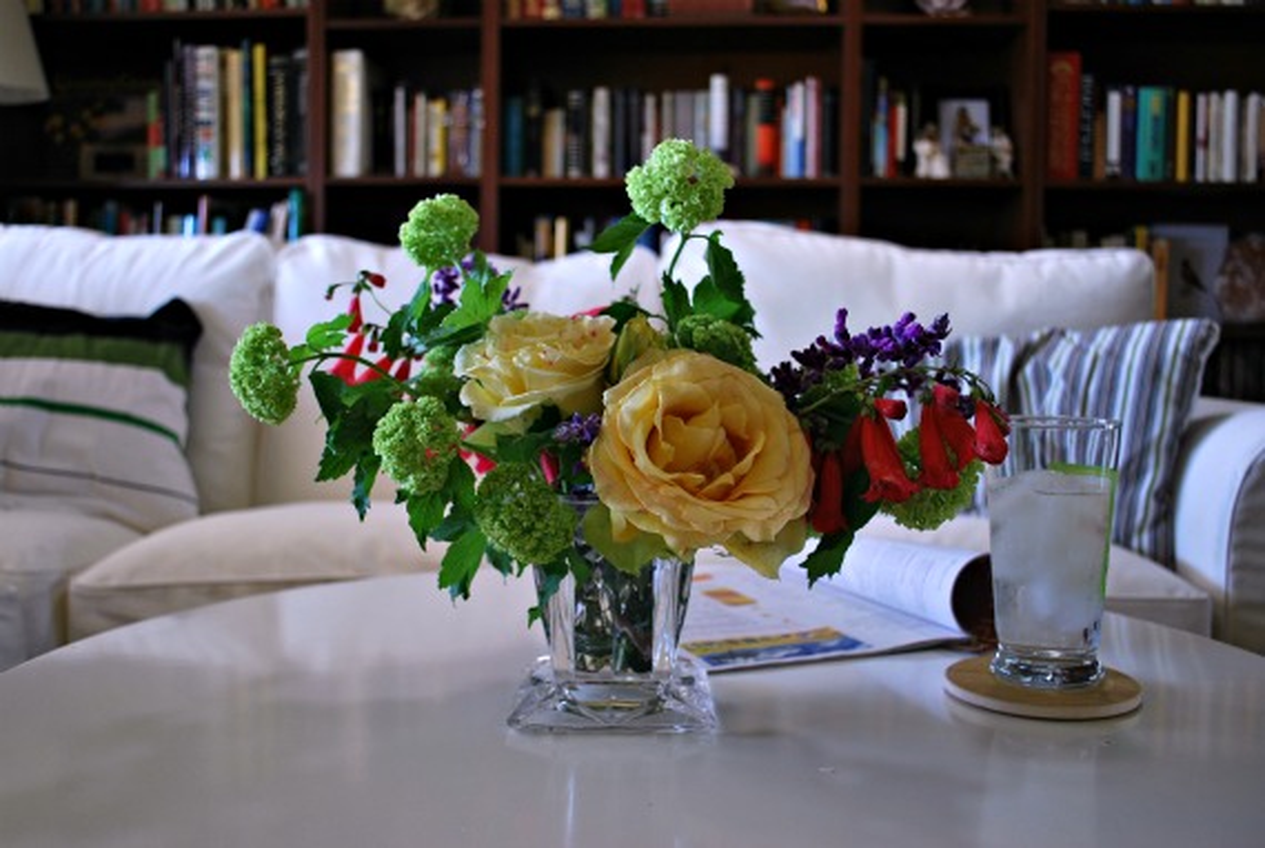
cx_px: 632
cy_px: 424
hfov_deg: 53.1
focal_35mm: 36
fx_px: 1267
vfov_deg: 37.0
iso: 200
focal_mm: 24
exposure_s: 1/30
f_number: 4.2
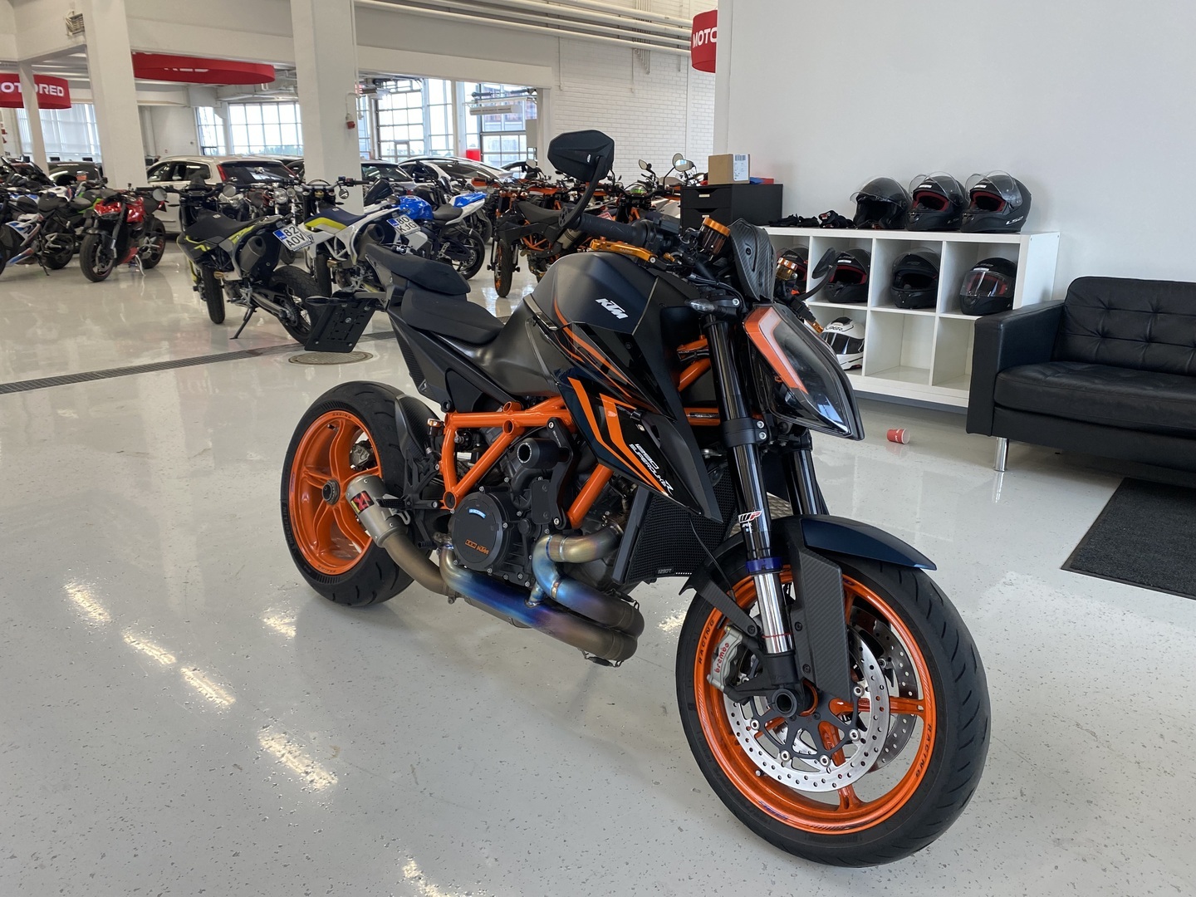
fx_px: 898
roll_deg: +0.5
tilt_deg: -14.8
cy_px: 448
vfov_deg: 53.1
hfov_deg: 67.3
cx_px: 598
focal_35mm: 26
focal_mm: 4.25
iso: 125
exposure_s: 1/100
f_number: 1.8
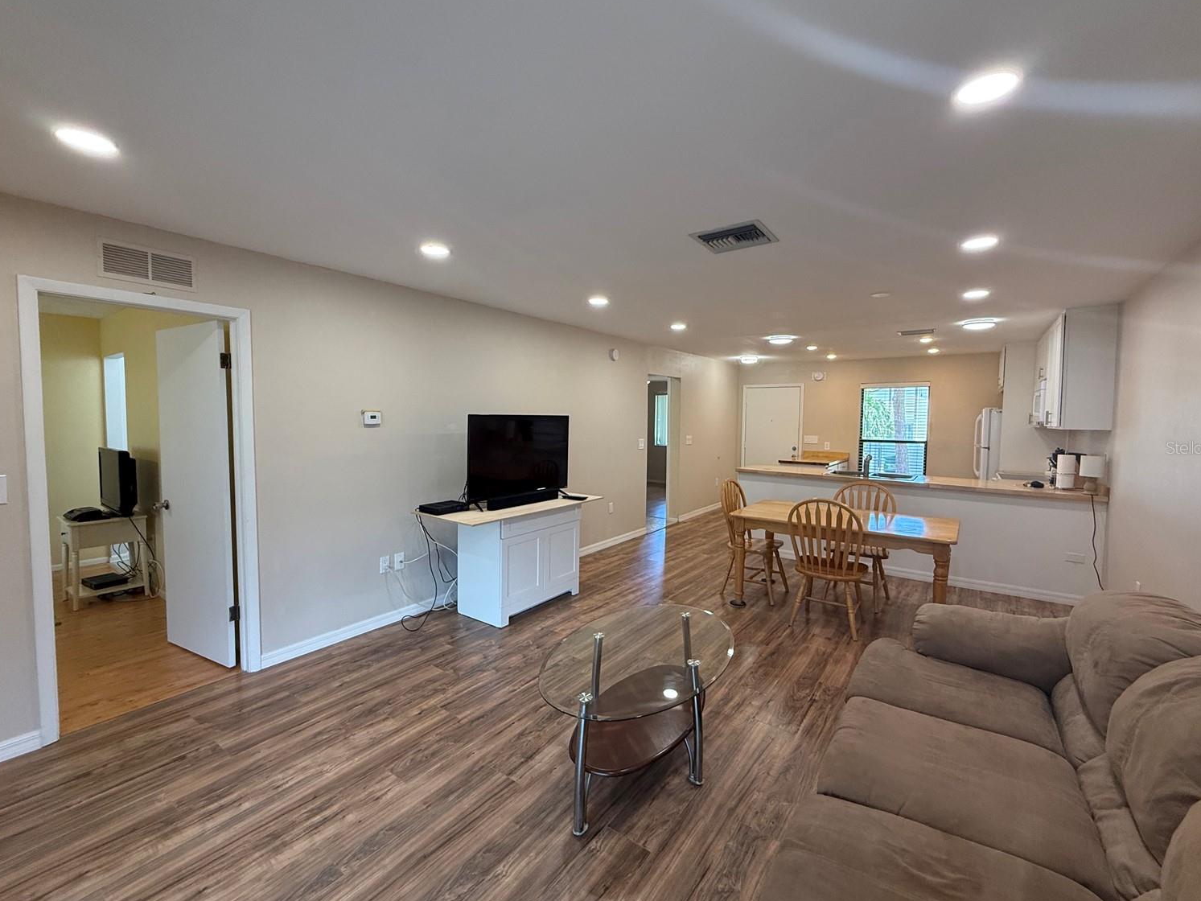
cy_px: 447
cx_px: 598
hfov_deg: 98.2
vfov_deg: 81.8
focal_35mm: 15
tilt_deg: -2.8
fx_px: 520
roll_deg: -0.4
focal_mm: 2.22
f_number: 2.2
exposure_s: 1/120
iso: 200
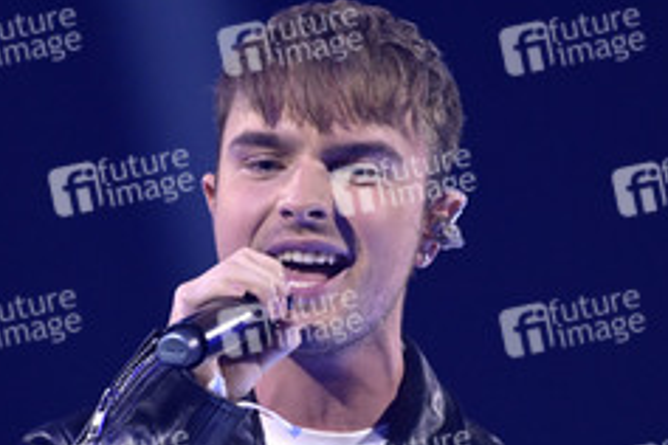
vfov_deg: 1.4
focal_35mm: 950
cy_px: 394
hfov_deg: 2.2
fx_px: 17626
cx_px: 328
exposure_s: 1/320
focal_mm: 500
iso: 6400
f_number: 5.6
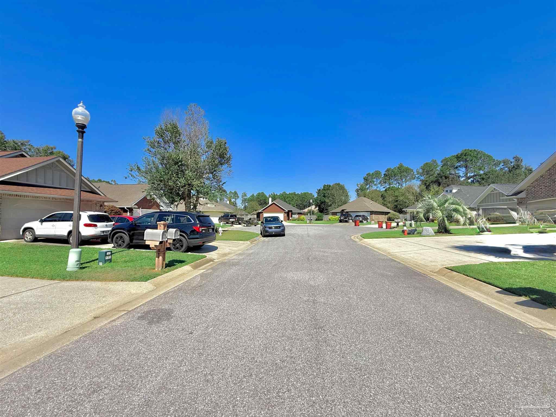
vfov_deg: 85.7
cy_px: 208
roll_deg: -0.4
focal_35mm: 14
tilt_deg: +3.3
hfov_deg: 102.1
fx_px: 225
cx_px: 278
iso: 50
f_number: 2.2
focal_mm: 2.22
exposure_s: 1/2506
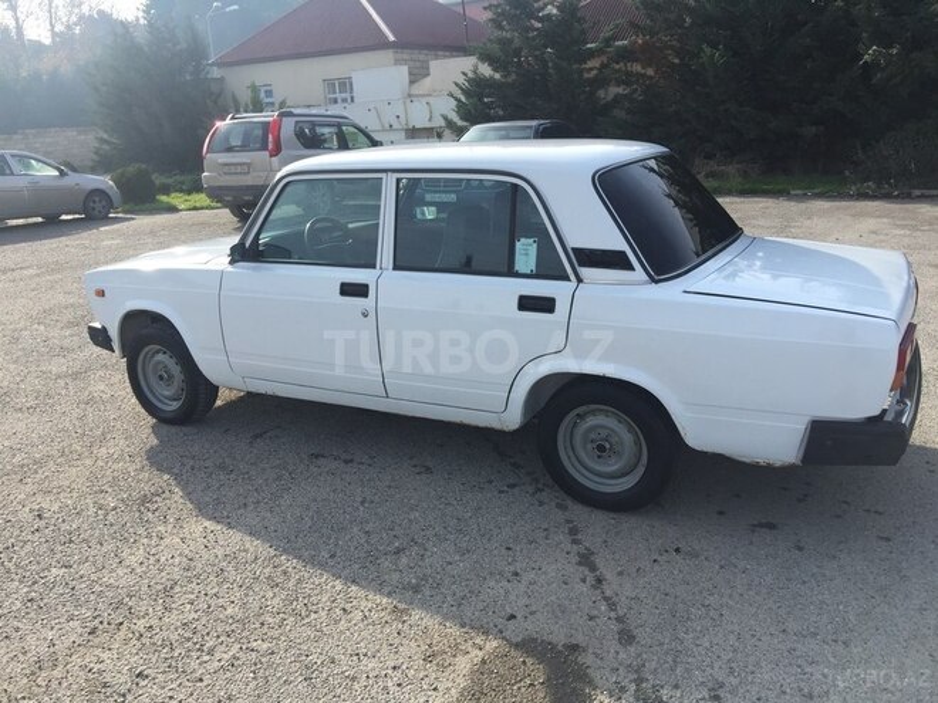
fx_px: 786
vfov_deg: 48.2
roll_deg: +2.8
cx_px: 469
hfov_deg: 61.7
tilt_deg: -14.7
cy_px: 352
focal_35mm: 29
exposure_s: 1/1099
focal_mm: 4.15
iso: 32
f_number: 2.2
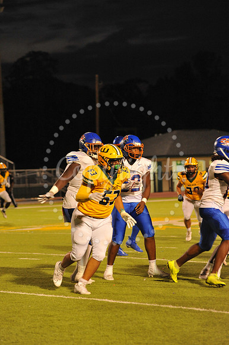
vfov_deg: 13.3
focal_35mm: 155
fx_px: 1481
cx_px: 114
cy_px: 172
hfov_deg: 8.8
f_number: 5
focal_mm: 155
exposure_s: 1/160
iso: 3200
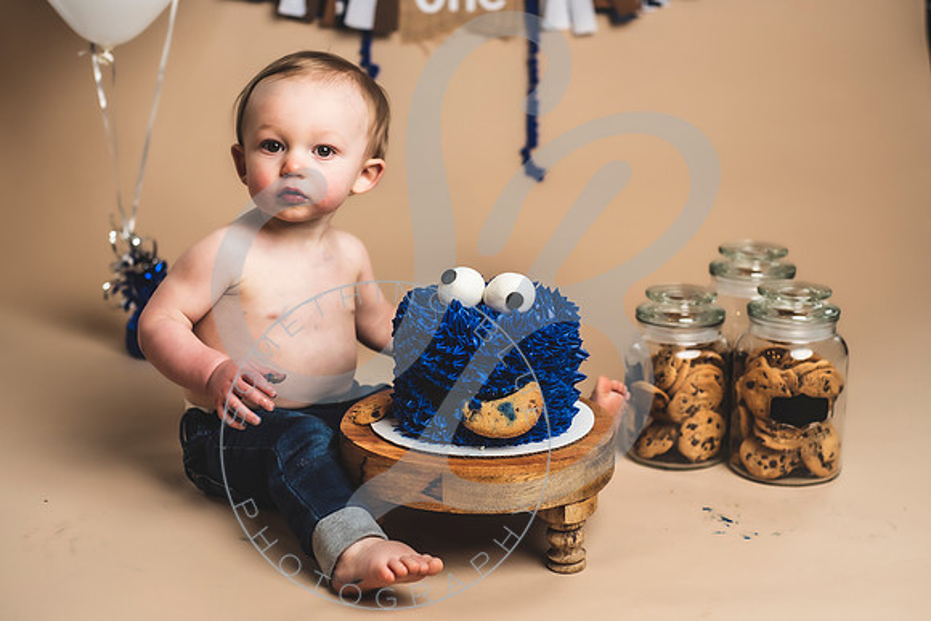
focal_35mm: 59
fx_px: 1528
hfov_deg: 33.9
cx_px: 478
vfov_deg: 23.0
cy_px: 274
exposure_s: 1/125
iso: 200
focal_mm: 50
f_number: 2.8
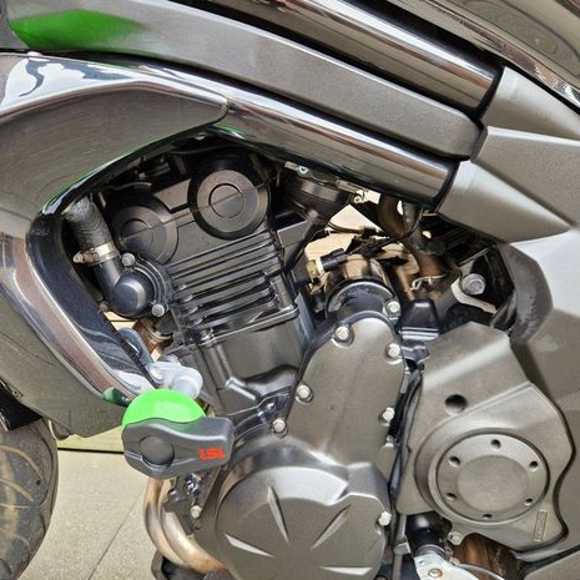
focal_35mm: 28
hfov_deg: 56.8
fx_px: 531
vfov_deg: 57.3
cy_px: 292
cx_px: 227
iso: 100
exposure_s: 1/180
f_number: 1.8
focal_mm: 5.4
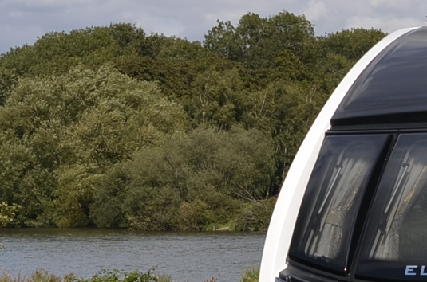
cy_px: 271
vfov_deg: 6.4
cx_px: 569
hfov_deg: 9.4
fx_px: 2536
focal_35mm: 214
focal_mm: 31
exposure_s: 1/250
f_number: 5.6
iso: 100
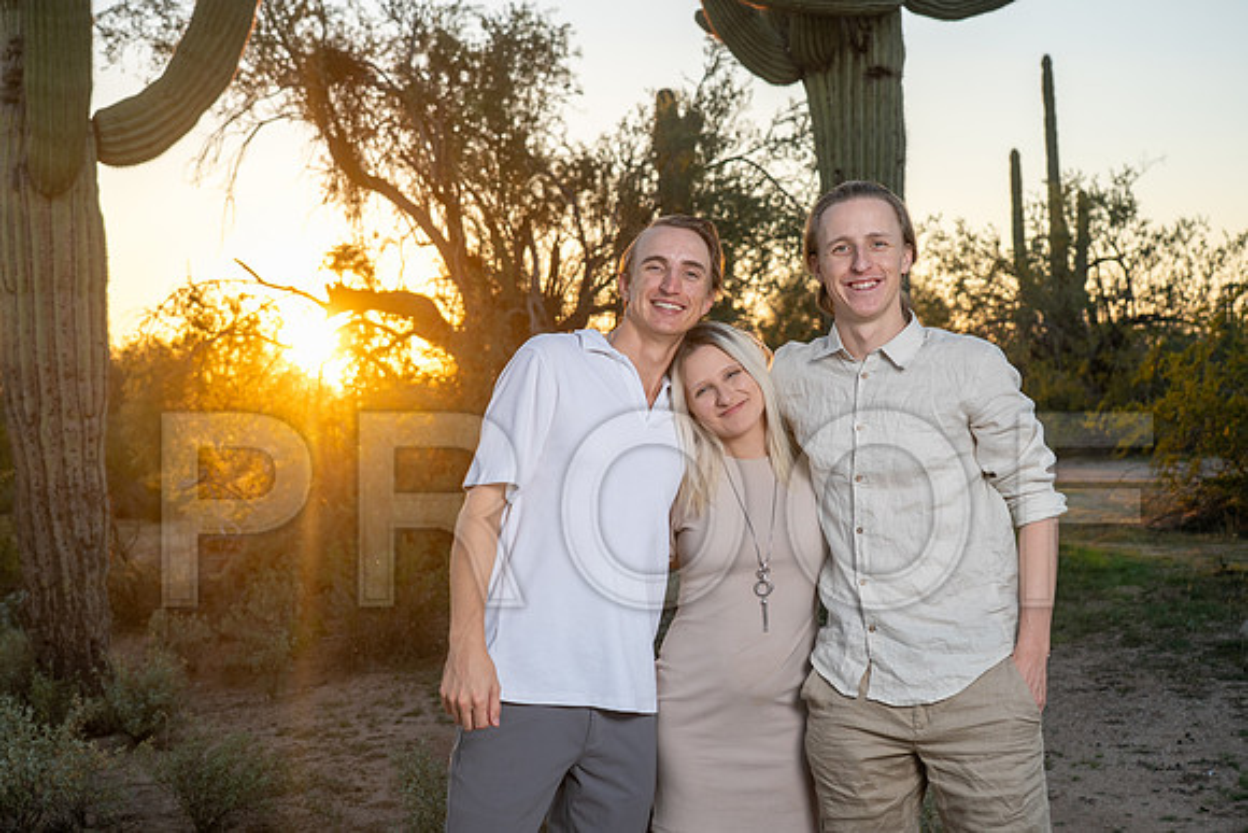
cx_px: 624
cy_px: 416
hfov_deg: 44.5
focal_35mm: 44
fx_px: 1526
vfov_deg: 30.5
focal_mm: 44
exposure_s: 1/160
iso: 100
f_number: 5
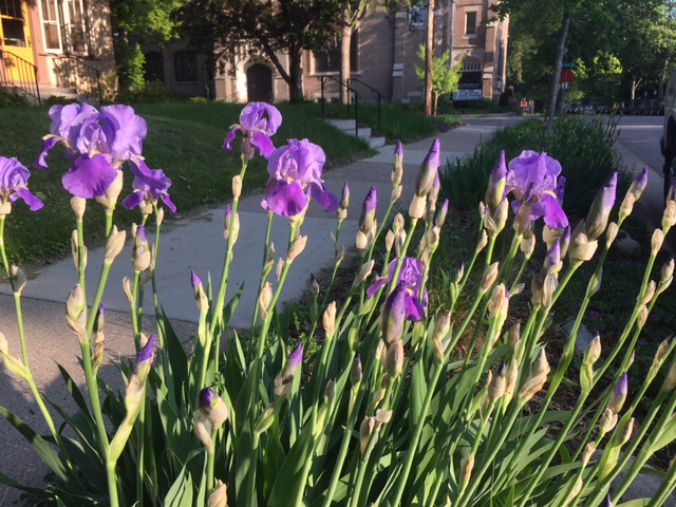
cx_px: 338
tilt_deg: -14.9
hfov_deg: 61.7
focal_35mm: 29
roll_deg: -0.5
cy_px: 254
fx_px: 566
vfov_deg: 48.2
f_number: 2.2
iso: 25
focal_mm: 4.15
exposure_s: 1/450
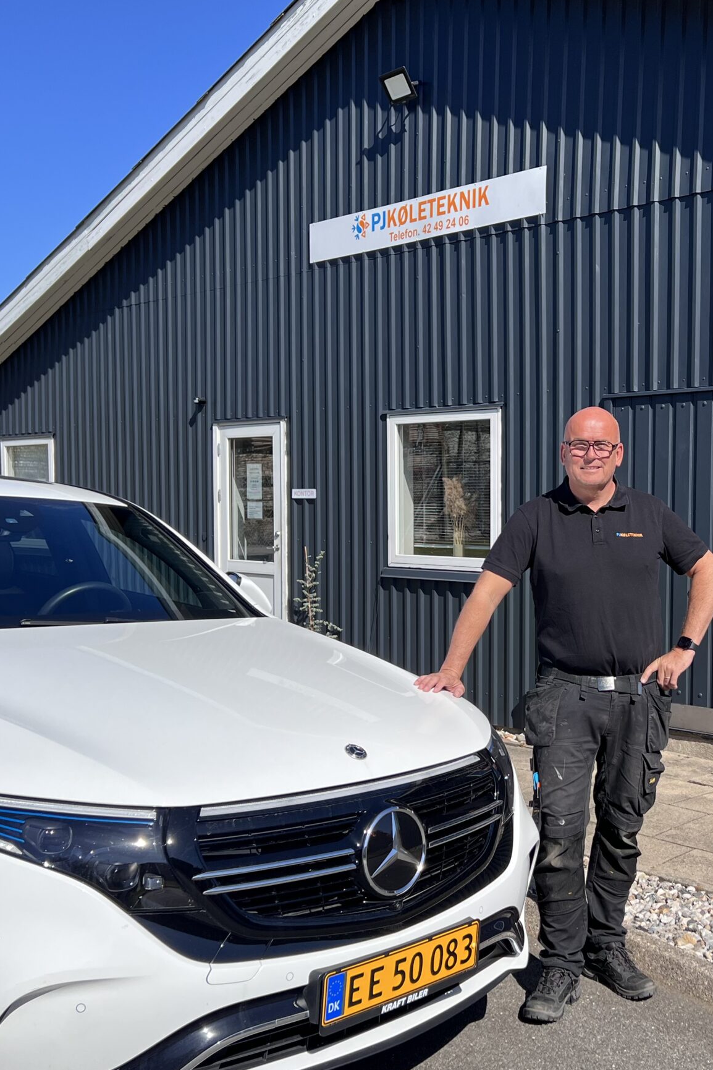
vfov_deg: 48.4
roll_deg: -0.6
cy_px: 579
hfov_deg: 32.8
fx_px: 1188
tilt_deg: -4.7
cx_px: 533
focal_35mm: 40
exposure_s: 1/4115
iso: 50
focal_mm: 5.7
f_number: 1.5
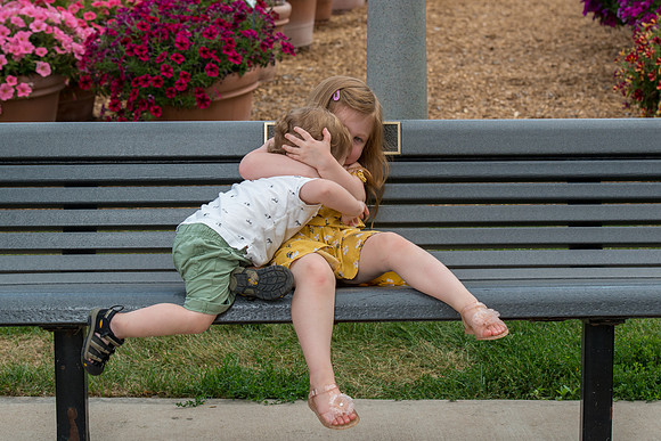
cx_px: 346
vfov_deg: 12.3
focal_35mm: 112
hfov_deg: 18.3
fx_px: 2048
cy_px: 191
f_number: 8
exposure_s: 1/250
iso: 400
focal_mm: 86
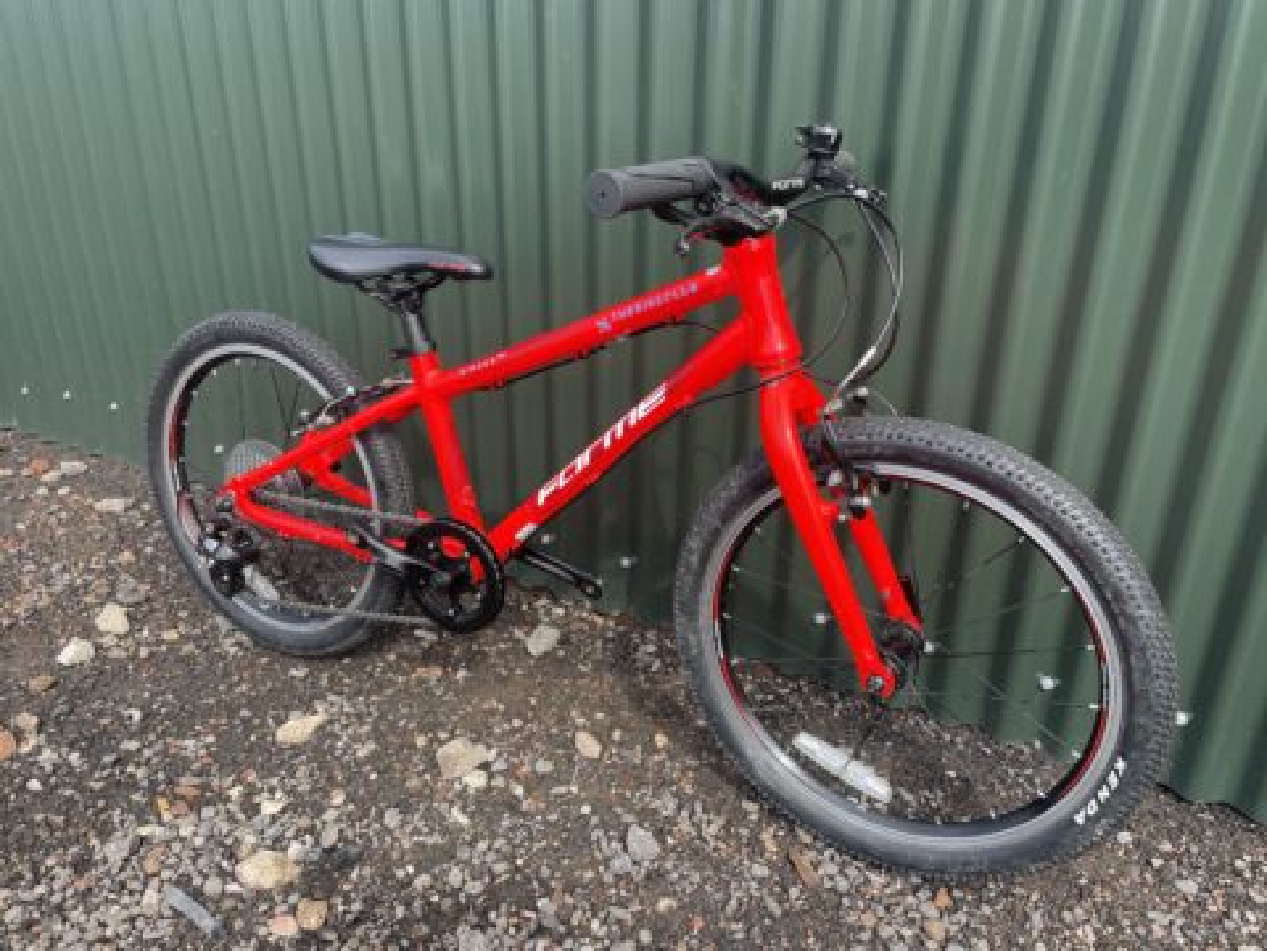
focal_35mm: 26
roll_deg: -0.5
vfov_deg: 53.1
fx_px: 952
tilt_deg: -23.1
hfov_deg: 67.3
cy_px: 476
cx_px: 634
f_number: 1.6
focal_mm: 4.2
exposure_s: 1/785
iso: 32
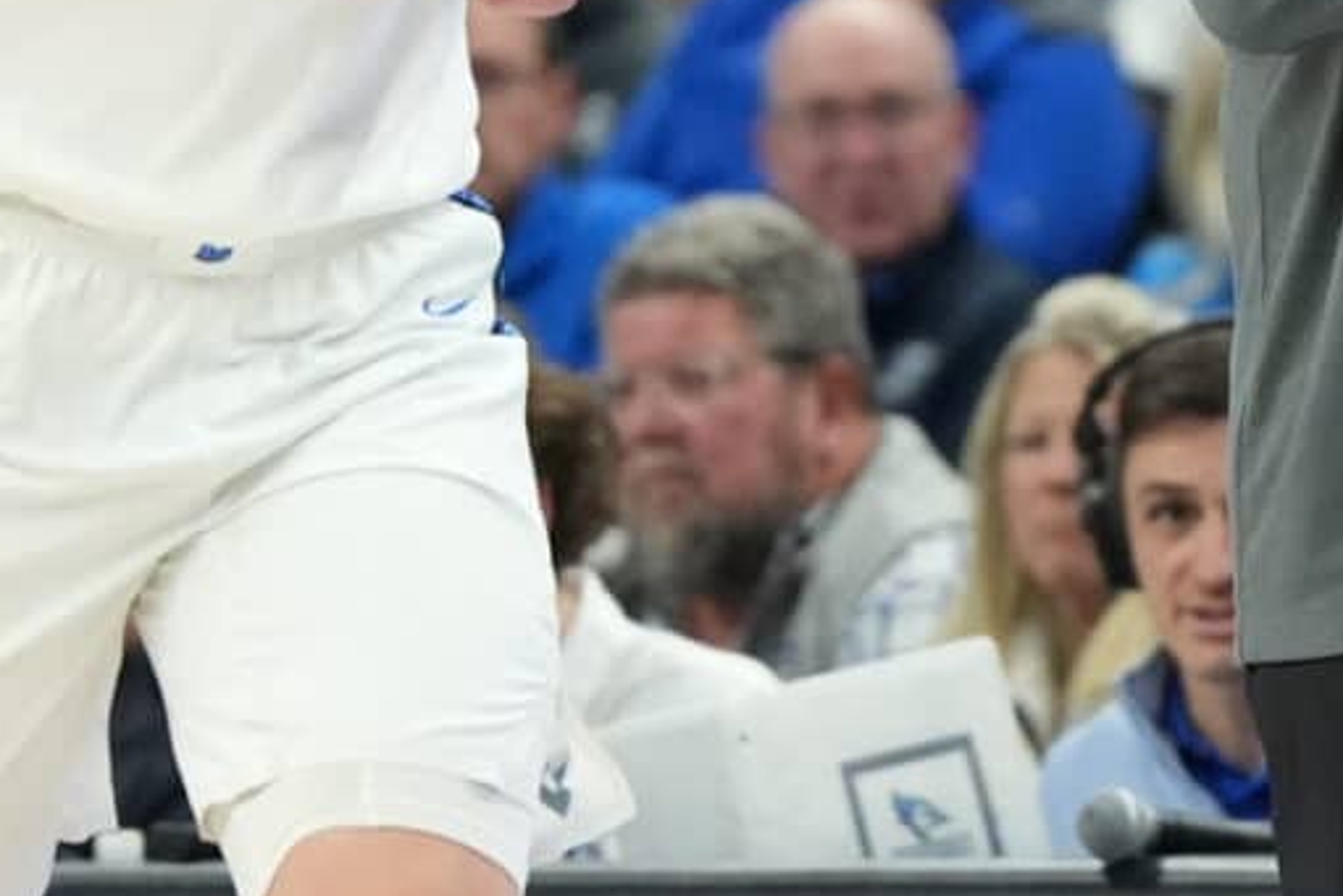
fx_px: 42053
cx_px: 1388
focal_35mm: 1127
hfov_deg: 1.8
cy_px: 131
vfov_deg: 1.2
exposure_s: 1/1600
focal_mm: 200
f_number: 2.8
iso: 4000
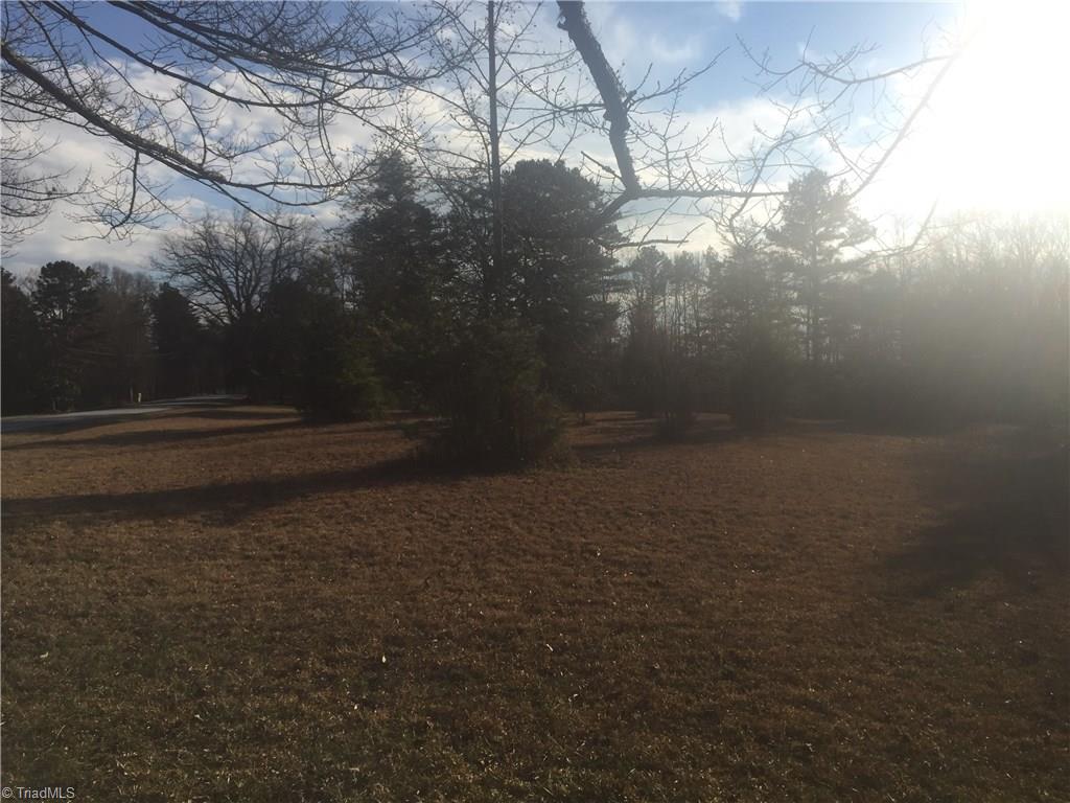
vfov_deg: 48.2
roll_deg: -3.0
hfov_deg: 61.7
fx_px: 896
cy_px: 402
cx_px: 535
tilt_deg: -6.1
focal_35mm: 29
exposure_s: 1/2639
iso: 32
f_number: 2.2
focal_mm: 4.15
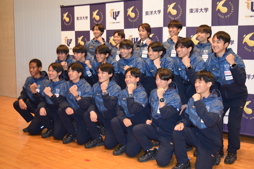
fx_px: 317
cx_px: 127
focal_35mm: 45
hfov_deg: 43.6
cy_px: 84
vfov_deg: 29.9
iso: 1250
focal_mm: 30
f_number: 4.2
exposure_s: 1/60
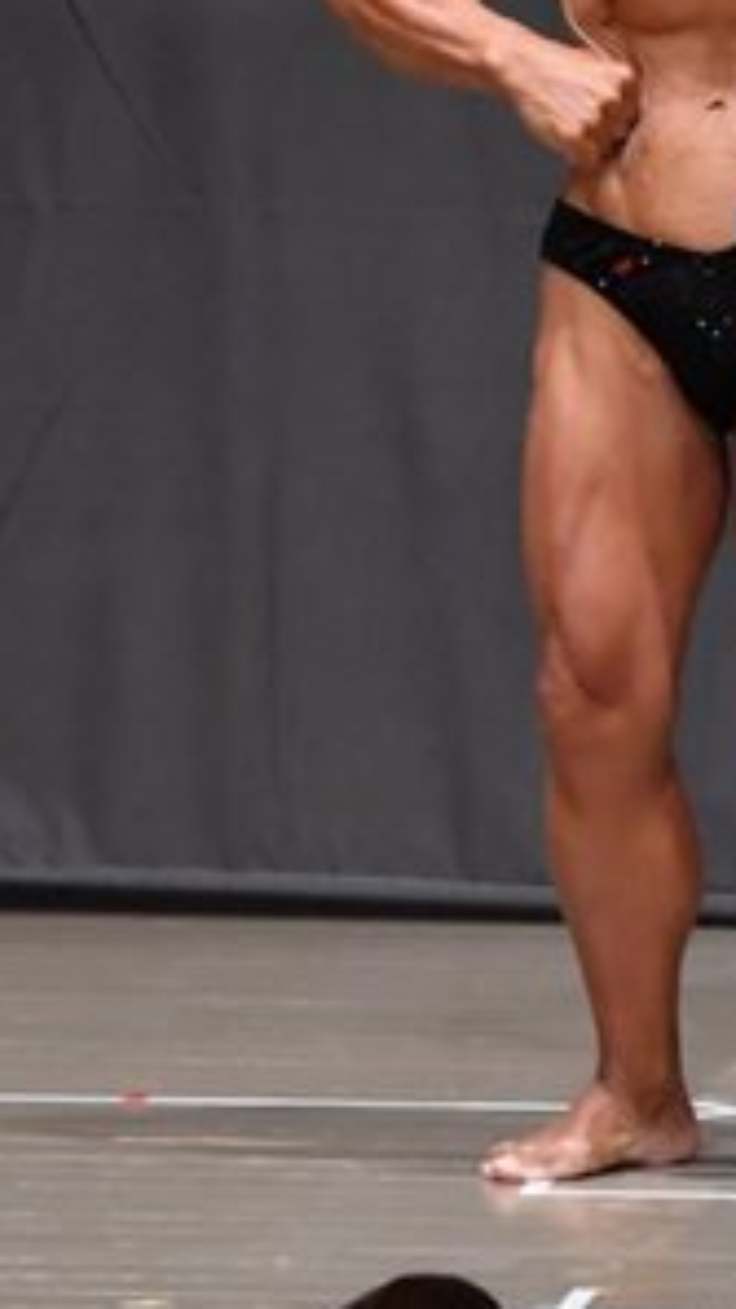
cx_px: 747
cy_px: 238
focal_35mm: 614
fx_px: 21309
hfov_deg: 2.0
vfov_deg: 3.5
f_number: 5.6
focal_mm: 150
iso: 6400
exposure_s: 1/400
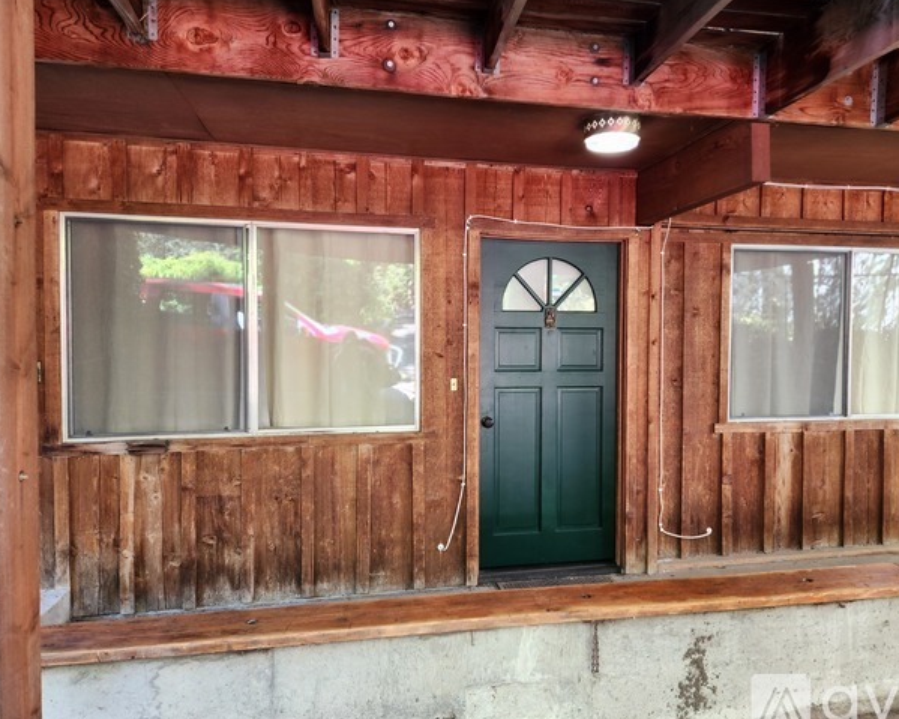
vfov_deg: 56.8
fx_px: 665
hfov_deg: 68.0
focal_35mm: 25
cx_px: 493
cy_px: 359
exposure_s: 1/60
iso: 200
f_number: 1.8
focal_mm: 5.4
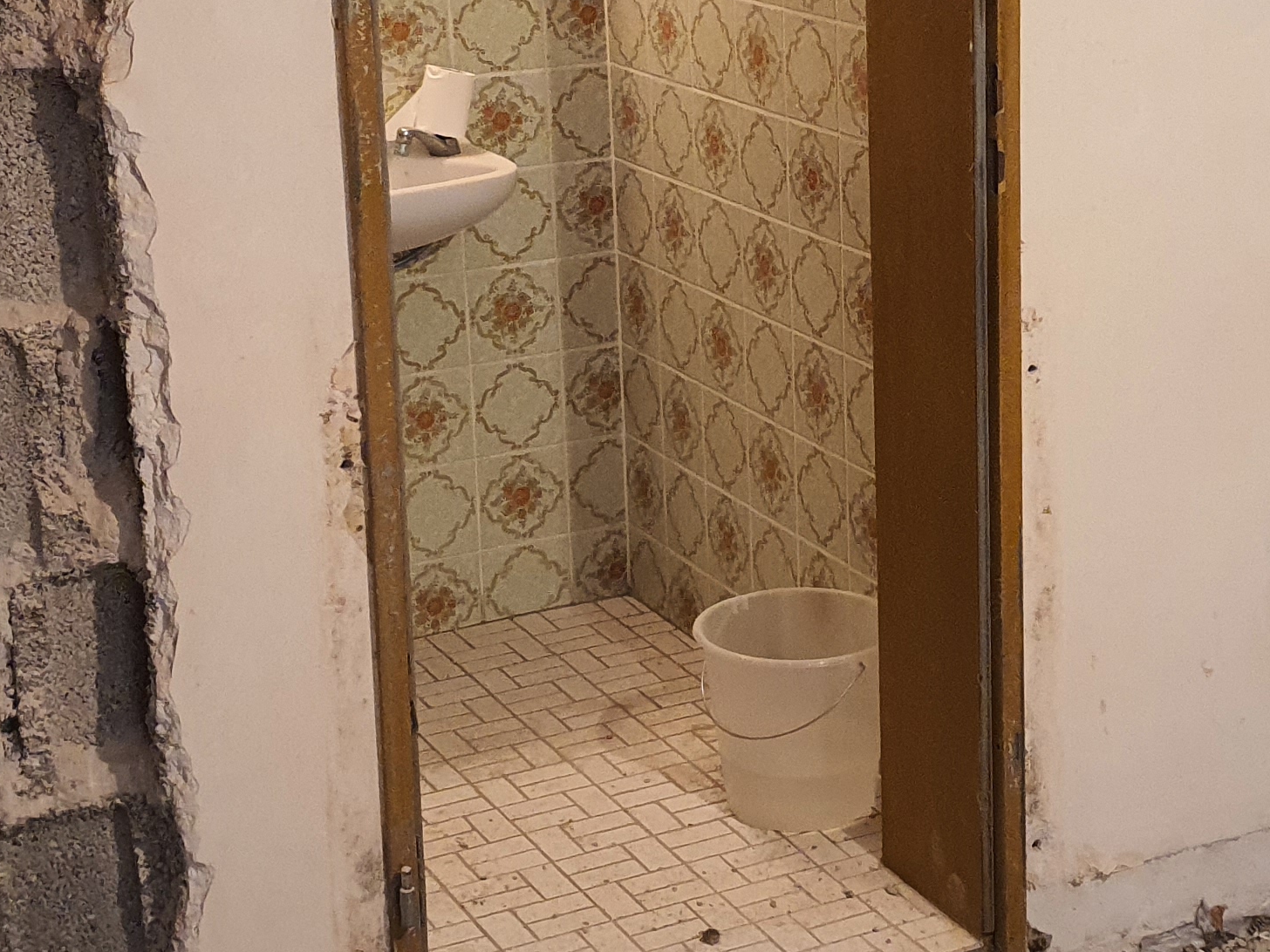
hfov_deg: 26.9
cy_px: 237
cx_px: 827
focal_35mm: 72
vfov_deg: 20.3
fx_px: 2642
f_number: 1.5
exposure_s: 1/50
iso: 320
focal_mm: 4.3
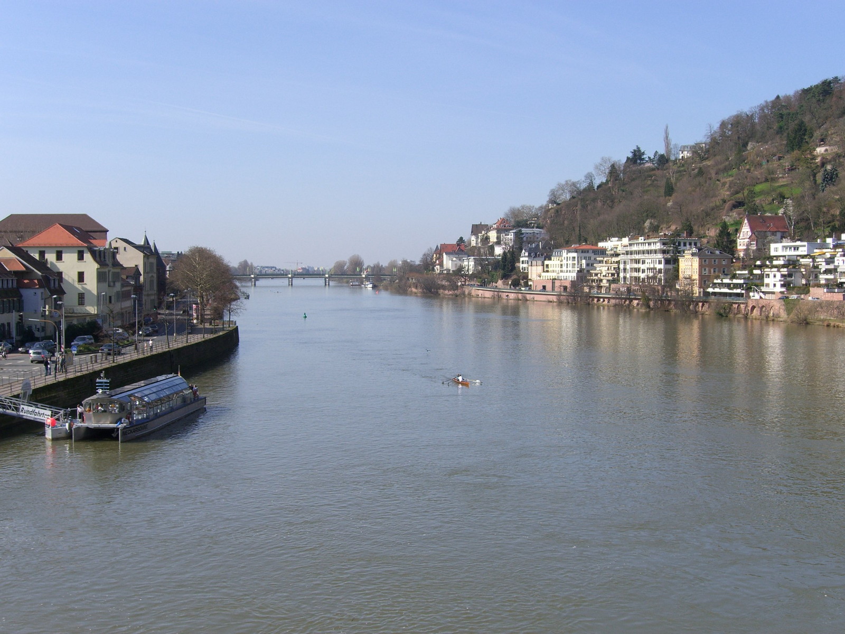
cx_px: 422
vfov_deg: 31.5
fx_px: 1123
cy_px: 317
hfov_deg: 41.2
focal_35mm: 46
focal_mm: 9.5
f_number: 4.4
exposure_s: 1/500
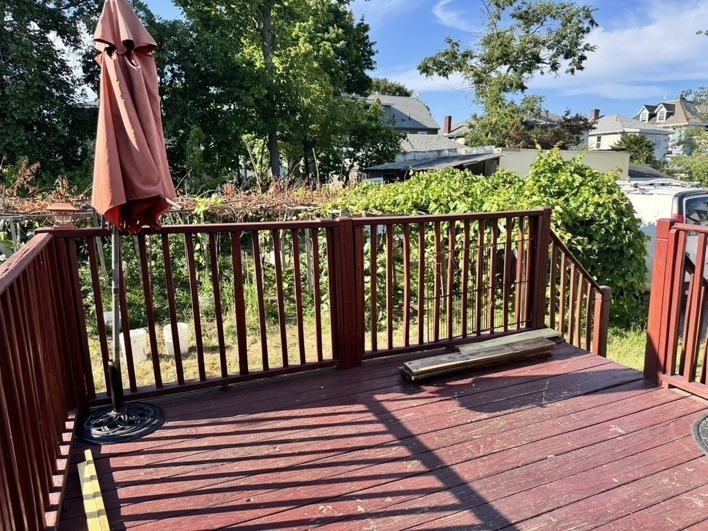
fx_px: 491
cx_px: 354
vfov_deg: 56.8
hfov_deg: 71.6
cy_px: 266
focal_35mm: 24
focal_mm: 6.76
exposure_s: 1/1076
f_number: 1.78
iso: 80
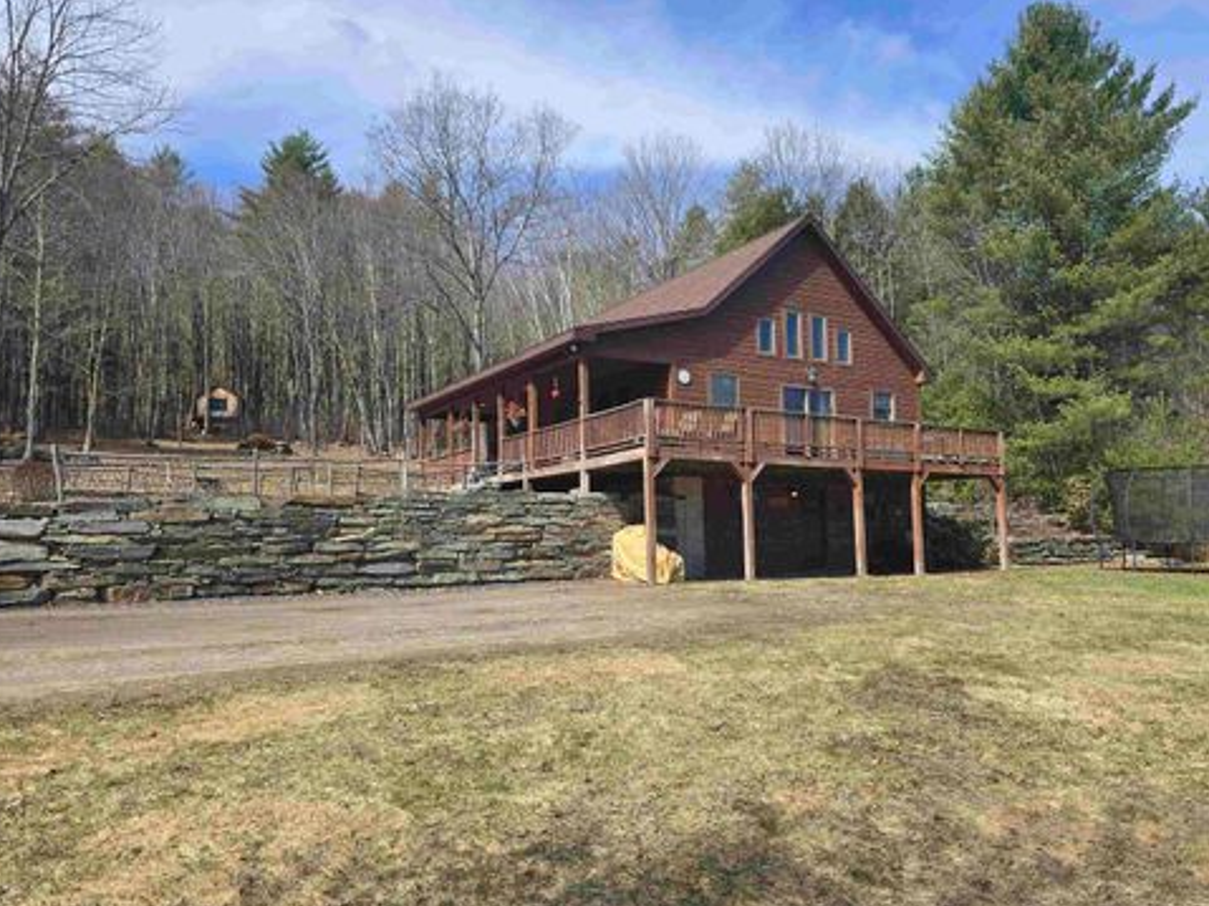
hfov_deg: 71.6
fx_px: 838
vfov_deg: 56.8
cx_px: 591
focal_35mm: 24
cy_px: 468
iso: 12
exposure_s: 1/631
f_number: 1.7
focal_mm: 6.3
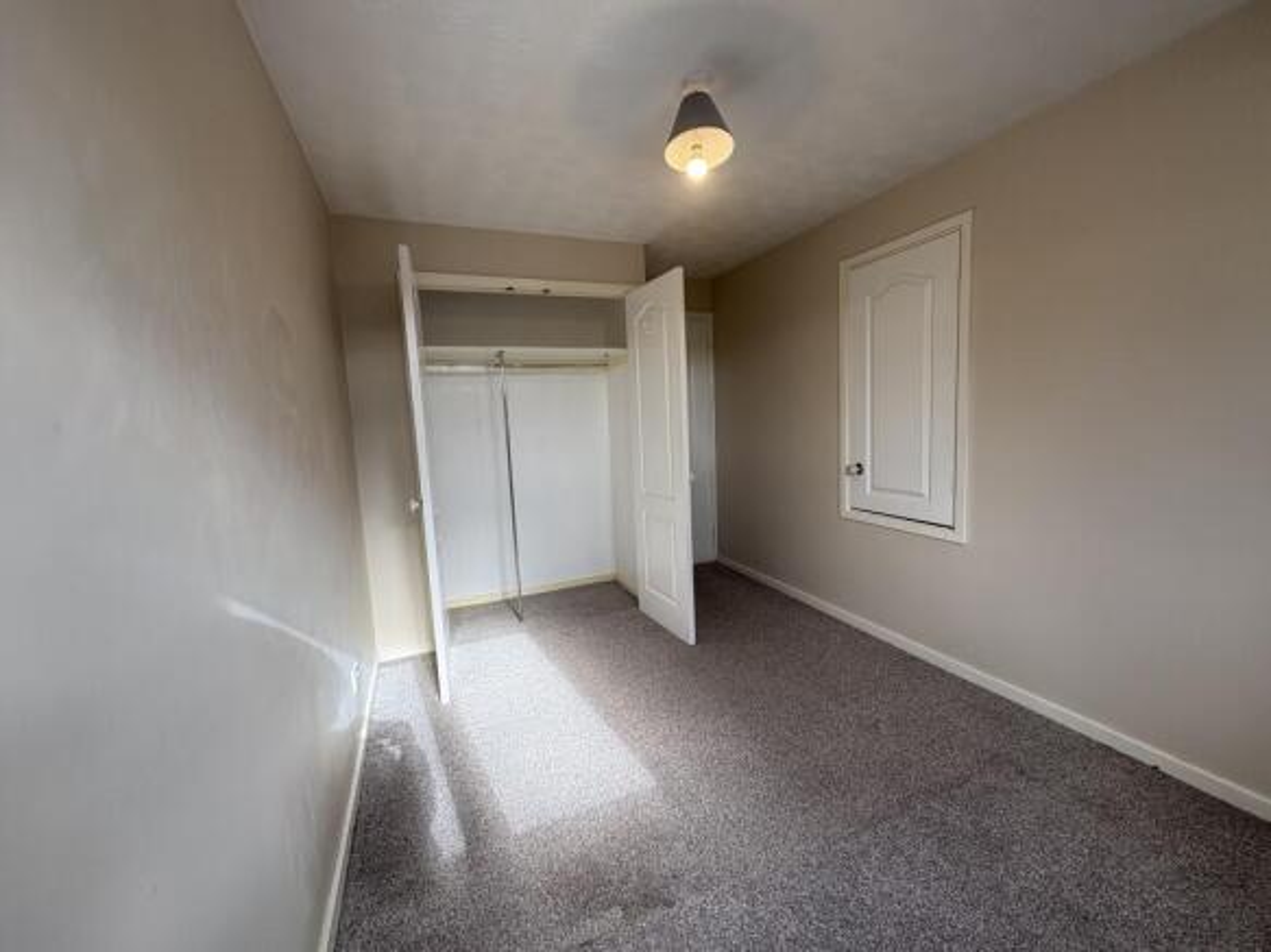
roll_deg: +3.1
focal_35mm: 14
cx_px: 636
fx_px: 514
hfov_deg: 102.1
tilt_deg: -6.6
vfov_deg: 85.7
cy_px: 476
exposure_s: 1/99
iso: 50
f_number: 2.2
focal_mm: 2.22
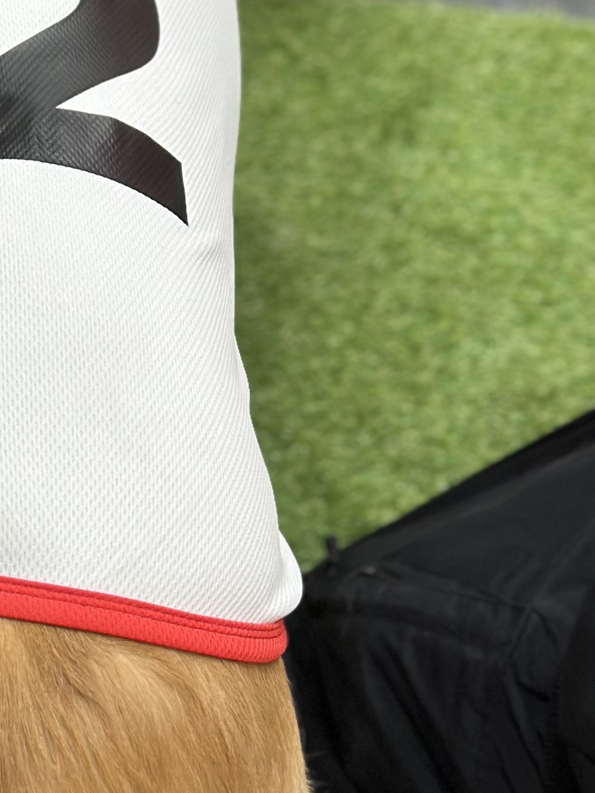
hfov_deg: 11.1
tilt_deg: -35.4
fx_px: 3002
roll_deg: -6.2
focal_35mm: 131
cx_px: -146
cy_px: -245
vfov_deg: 14.4
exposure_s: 1/120
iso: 125
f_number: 1.78
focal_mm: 6.86
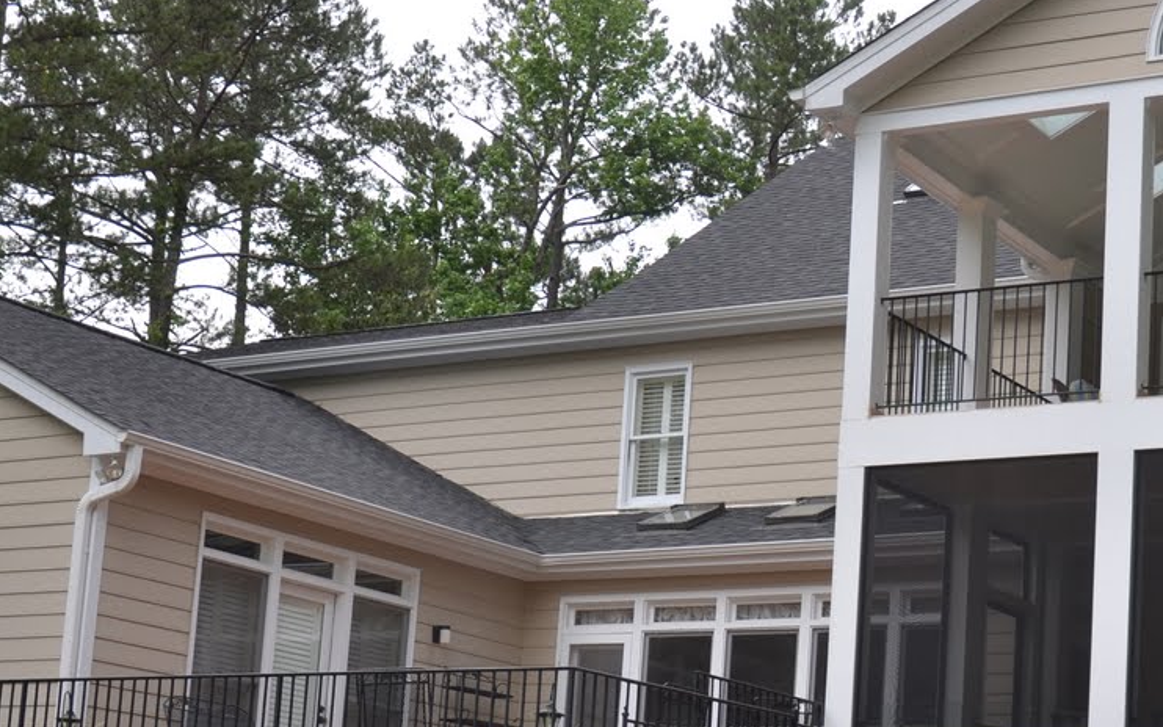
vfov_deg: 16.4
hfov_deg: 25.6
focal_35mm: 79
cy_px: 570
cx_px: 975
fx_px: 2504
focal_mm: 24
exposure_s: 1/250
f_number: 4
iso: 100
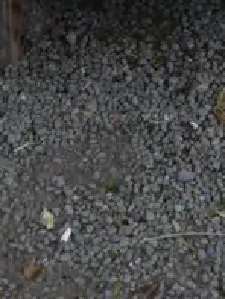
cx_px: 376
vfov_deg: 7.6
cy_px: -466
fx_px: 2069
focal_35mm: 239
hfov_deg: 6.1
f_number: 5.6
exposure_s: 1/125
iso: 200
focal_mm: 23
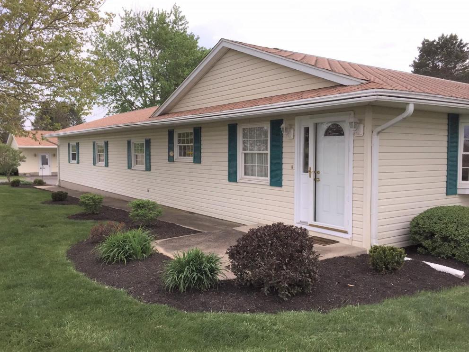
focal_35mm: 30
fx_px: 406
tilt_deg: -3.8
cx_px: 234
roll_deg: +1.0
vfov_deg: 46.8
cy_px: 171
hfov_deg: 60.0
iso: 50
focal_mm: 4.15
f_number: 2.2
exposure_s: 1/1582
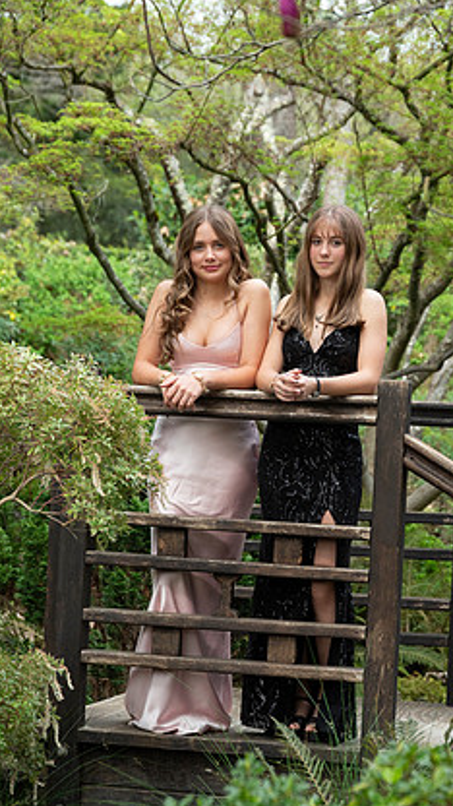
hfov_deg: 10.2
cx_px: 281
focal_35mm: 119
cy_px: 386
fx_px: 2541
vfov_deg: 18.0
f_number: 6.3
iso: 1250
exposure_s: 1/640
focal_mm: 105
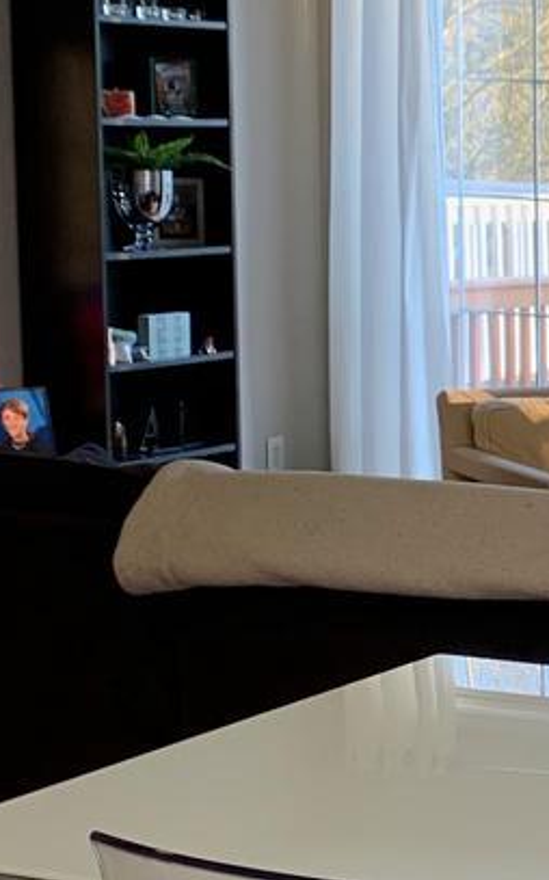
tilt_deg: -8.4
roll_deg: -2.4
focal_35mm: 104
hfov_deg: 11.1
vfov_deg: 20.0
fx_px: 2492
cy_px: 536
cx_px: 1193
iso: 50
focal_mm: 4.25
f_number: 1.8
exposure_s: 1/60
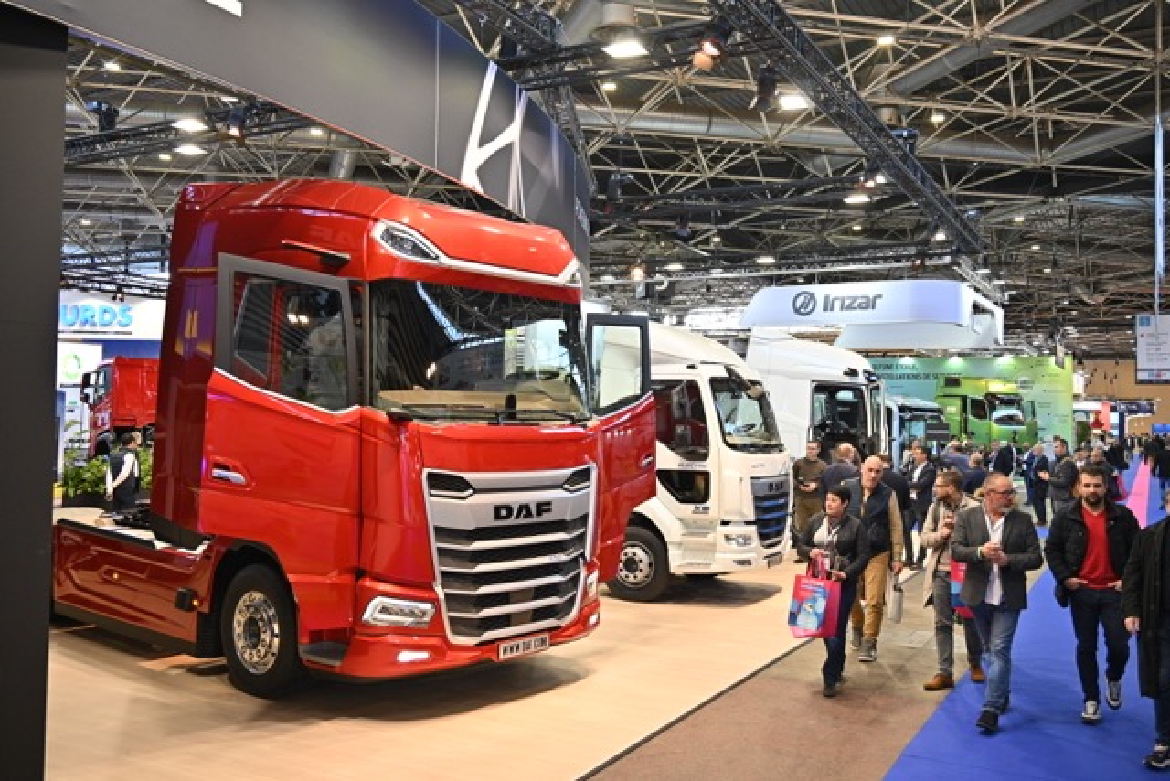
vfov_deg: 41.7
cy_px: 390
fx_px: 1024
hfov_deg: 59.5
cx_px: 585
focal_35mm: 32
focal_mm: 31.5
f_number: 5
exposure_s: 1/100
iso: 640
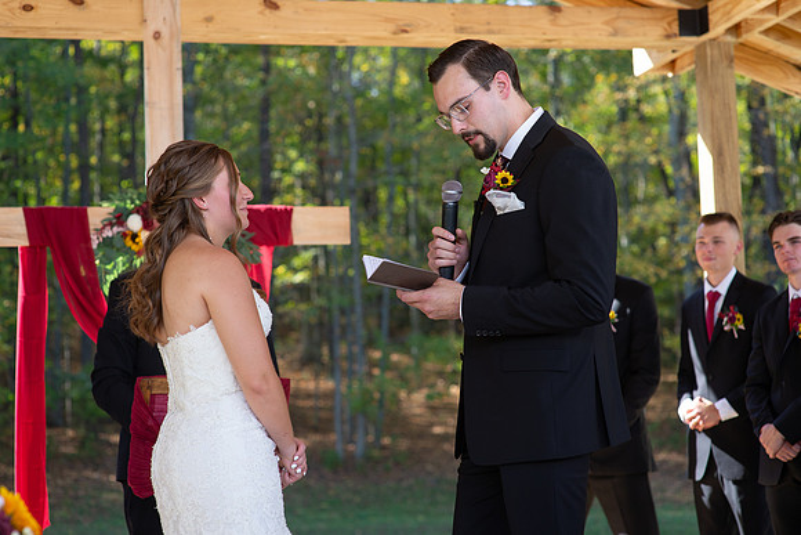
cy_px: 268
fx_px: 1892
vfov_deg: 16.1
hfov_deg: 23.9
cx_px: 400
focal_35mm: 85
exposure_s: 1/500
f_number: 4.5
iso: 400
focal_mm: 85
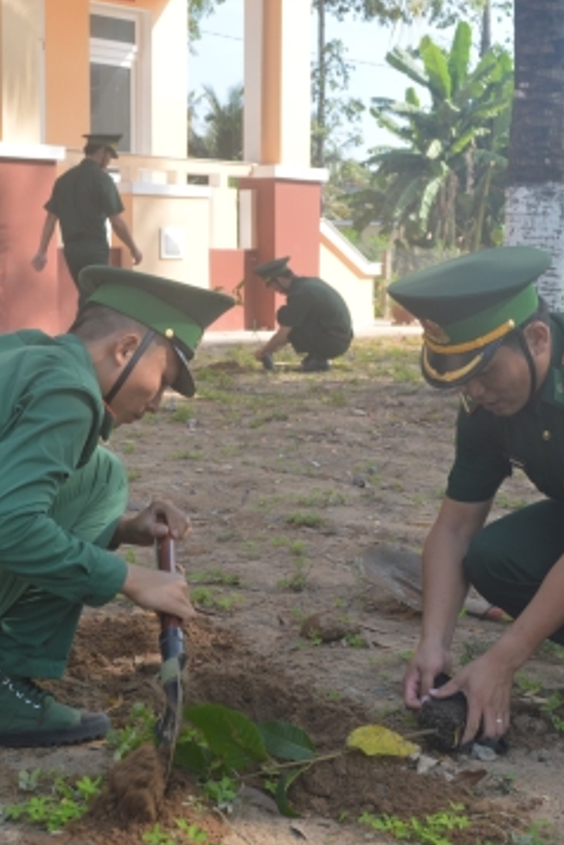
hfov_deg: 22.6
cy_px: 425
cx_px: 265
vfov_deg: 33.4
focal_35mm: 60
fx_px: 1410
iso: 110
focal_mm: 26
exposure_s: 1/125
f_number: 5.6
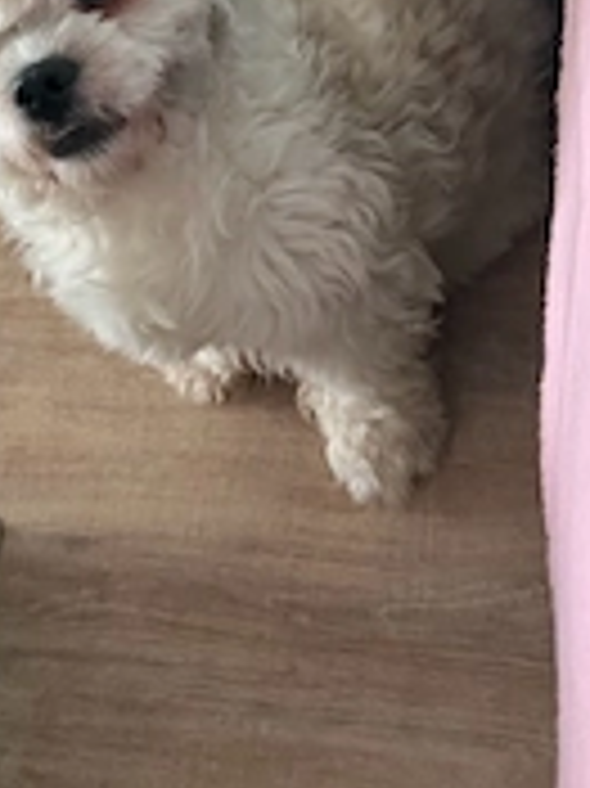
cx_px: 212
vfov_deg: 33.8
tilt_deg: -52.6
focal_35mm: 55
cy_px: 149
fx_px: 1251
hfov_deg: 26.4
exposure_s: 1/50
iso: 640
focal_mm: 6.76
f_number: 1.78
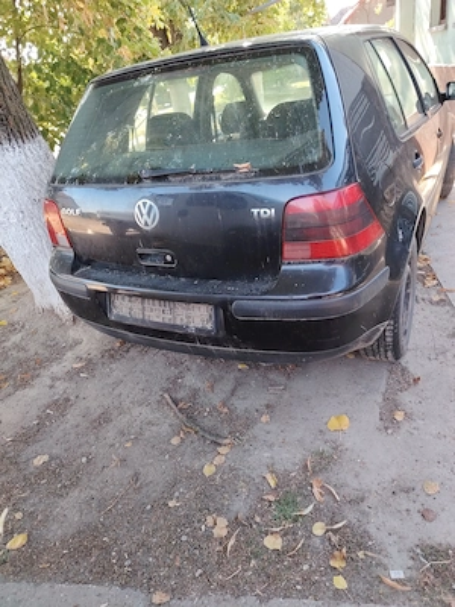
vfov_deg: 71.6
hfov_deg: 56.8
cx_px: 228
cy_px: 304
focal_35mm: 24
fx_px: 421
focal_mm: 5.25
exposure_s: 1/50
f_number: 1.75
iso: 109
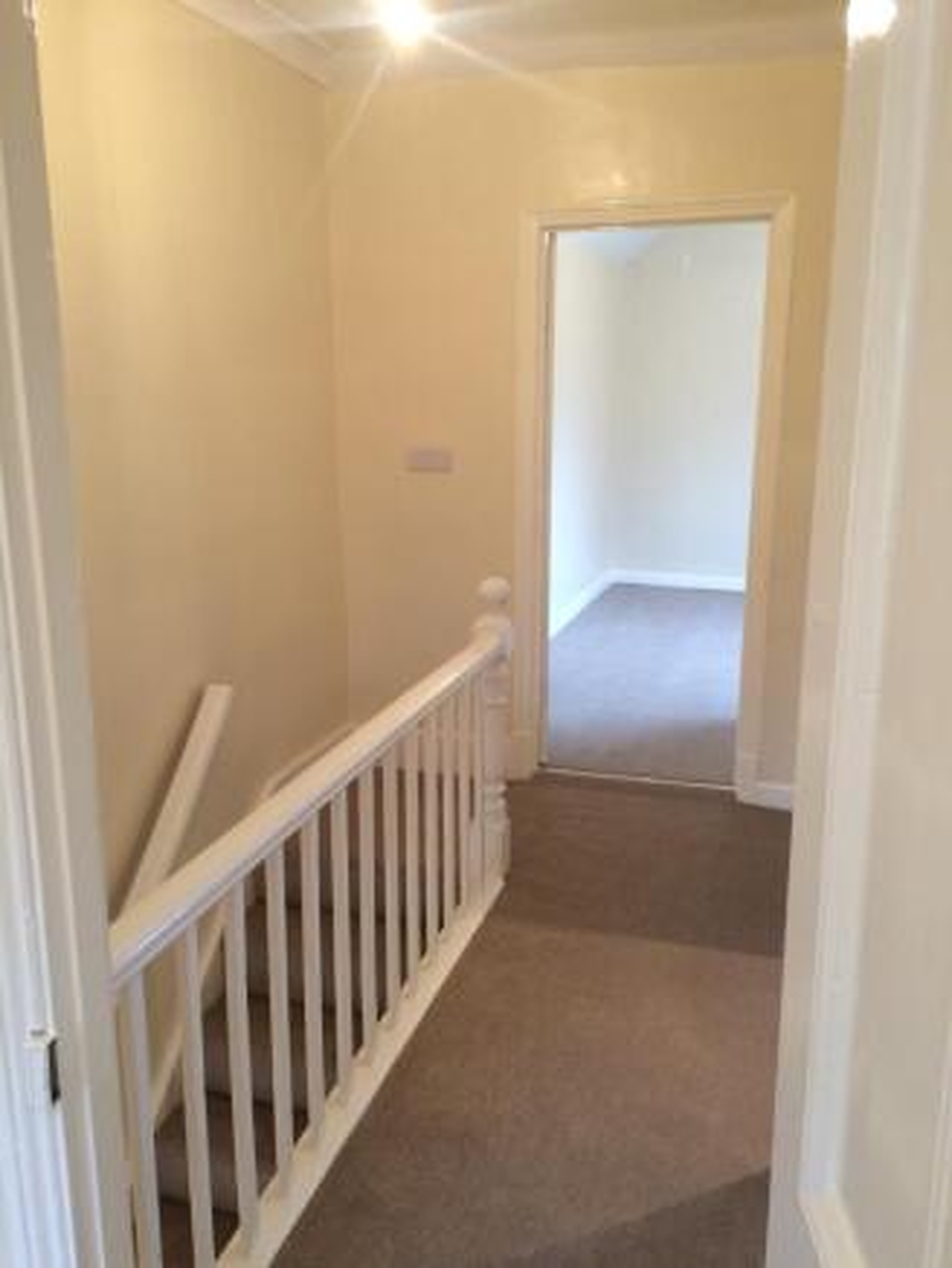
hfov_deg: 48.2
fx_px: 1063
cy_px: 634
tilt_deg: -15.6
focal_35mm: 29
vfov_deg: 61.6
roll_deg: -1.2
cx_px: 476
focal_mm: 4.15
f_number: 2.2
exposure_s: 1/33
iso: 125
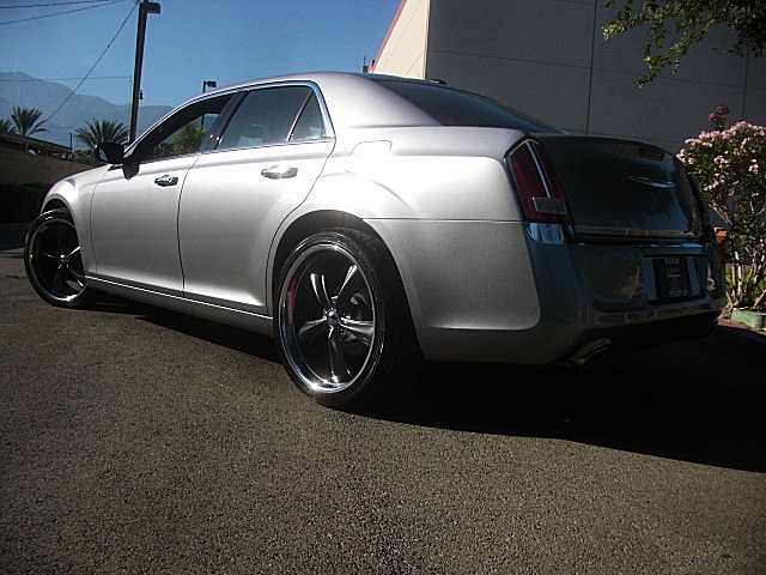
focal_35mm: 36
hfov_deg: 51.4
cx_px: 383
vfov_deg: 39.7
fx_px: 797
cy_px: 288
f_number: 7.9
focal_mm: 6.3
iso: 50
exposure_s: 1/200
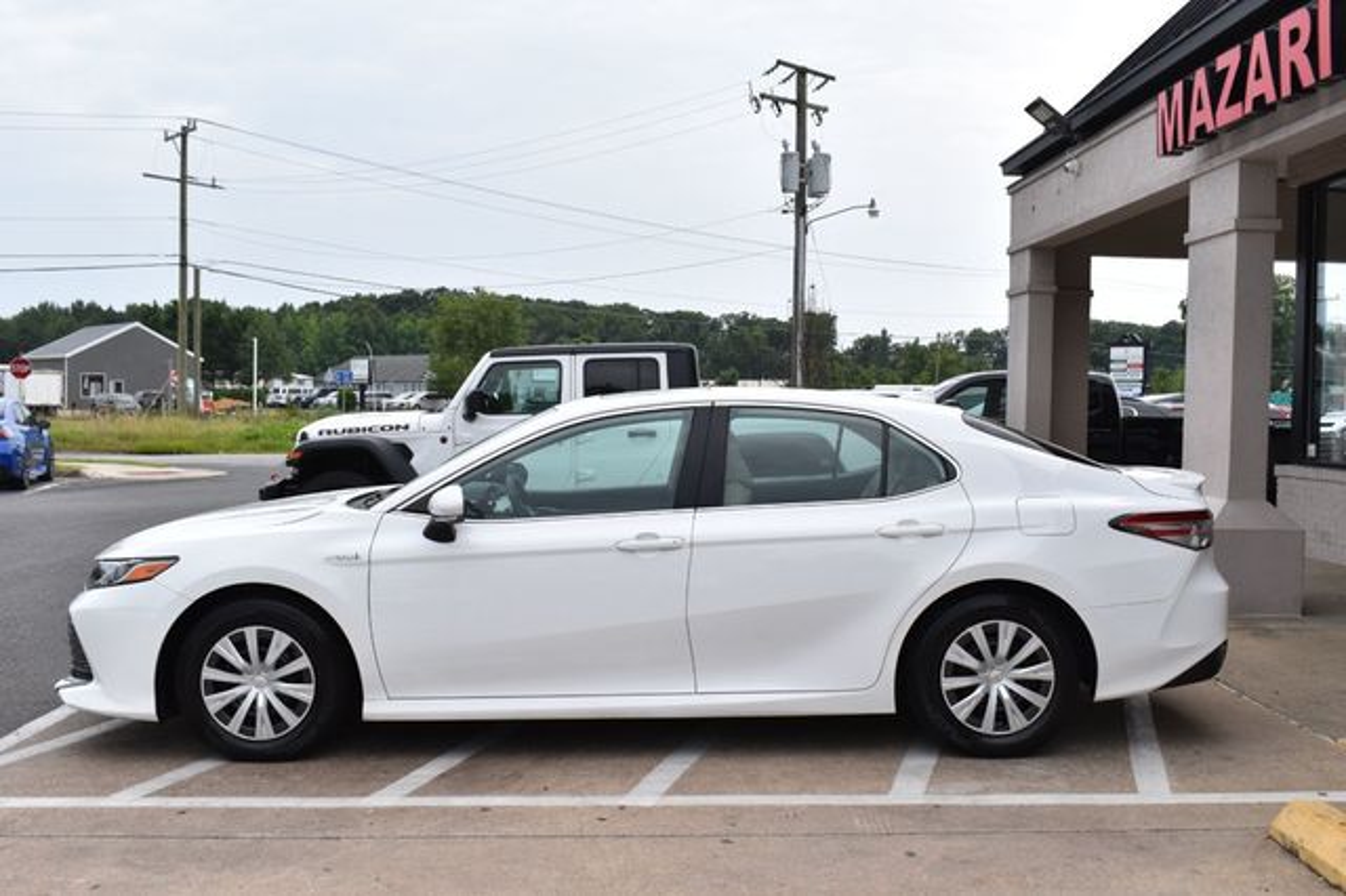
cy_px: 448
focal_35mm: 38
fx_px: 1401
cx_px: 673
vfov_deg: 35.5
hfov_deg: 51.3
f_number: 8
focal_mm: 25
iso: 200
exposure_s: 1/400
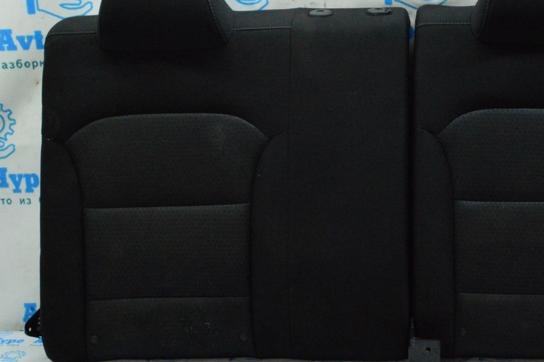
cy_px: 155
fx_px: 815
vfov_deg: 25.0
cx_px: 371
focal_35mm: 54
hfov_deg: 36.4
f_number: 25
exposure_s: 1/25
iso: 6400
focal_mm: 26
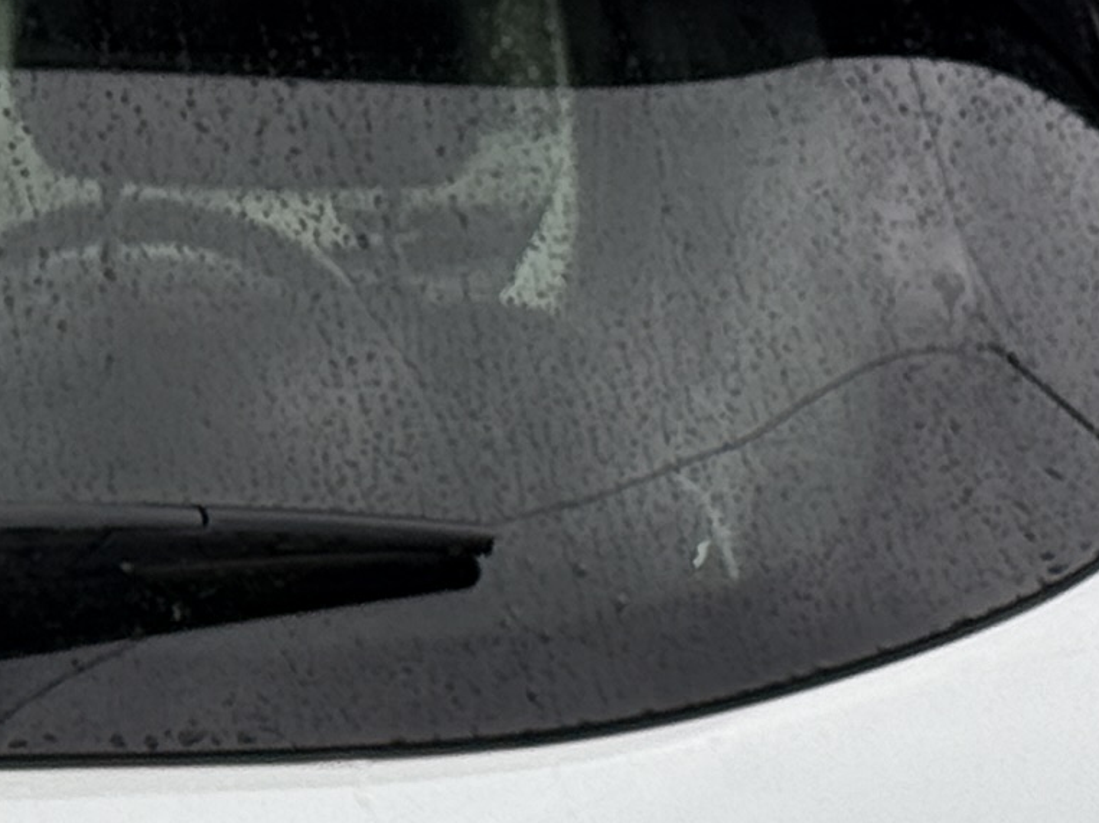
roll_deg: +1.5
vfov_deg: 5.8
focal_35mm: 254
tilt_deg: -10.4
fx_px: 8062
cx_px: -454
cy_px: 1365
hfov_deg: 7.7
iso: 64
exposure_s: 1/553
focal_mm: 6.76
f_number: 1.78
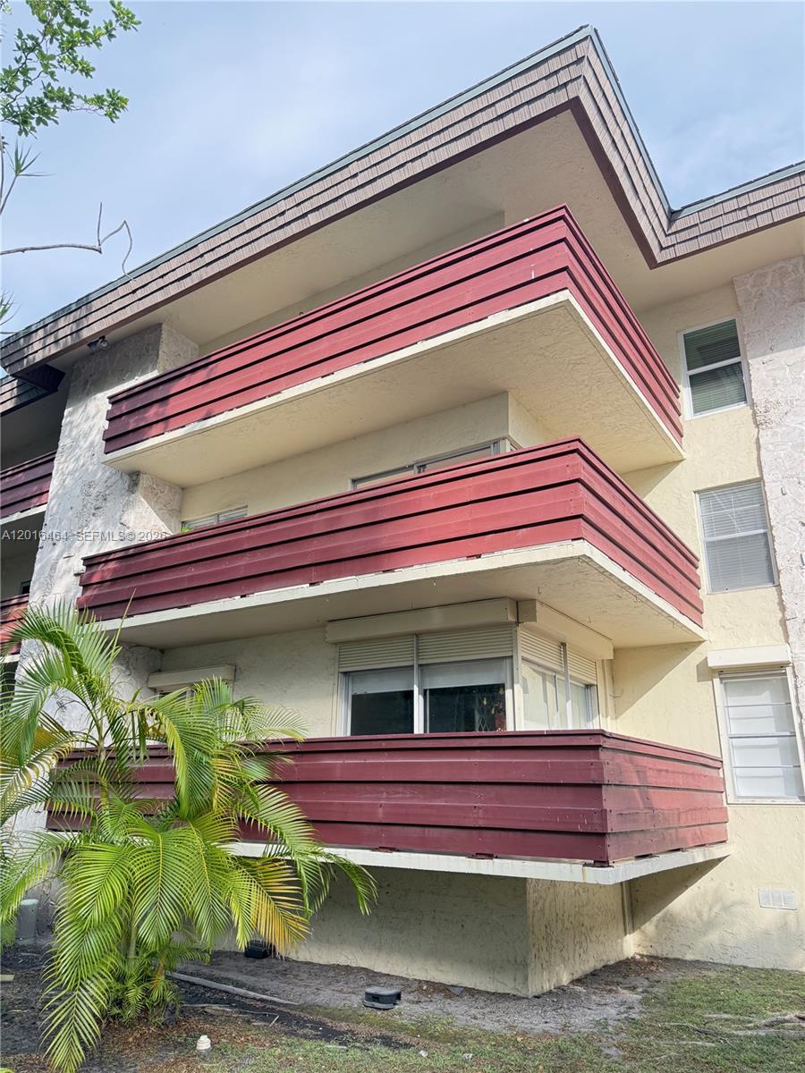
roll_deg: -1.0
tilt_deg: +18.6
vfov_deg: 71.6
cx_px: 402
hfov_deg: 56.8
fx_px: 744
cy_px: 536
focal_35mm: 24
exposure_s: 1/831
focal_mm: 6.76
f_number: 1.78
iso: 100
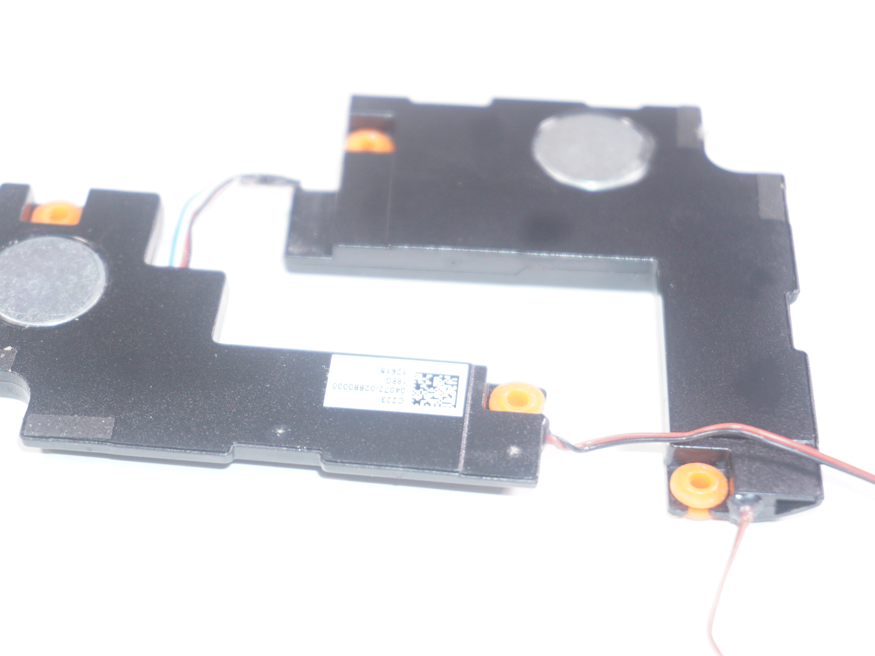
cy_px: 328
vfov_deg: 18.0
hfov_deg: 23.8
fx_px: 2073
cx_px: 388
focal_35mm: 82
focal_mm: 50
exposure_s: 1/125
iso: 640
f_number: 5.6
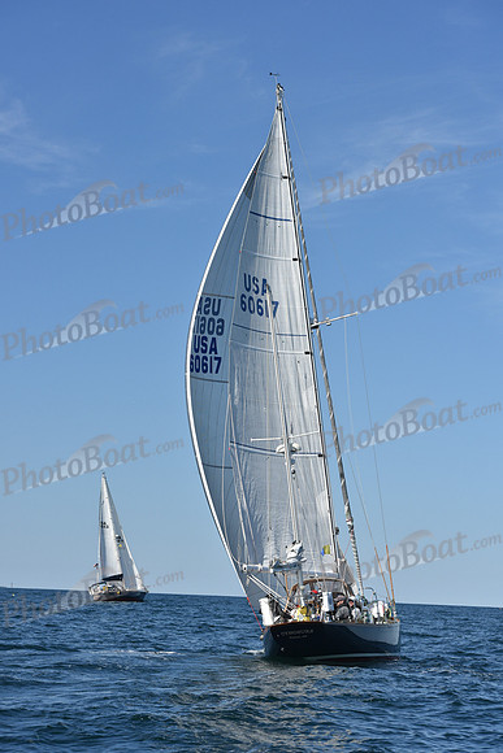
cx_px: 252
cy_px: 376
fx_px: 1801
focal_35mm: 86
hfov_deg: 15.9
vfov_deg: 23.6
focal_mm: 86
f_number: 8
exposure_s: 1/1600
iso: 250
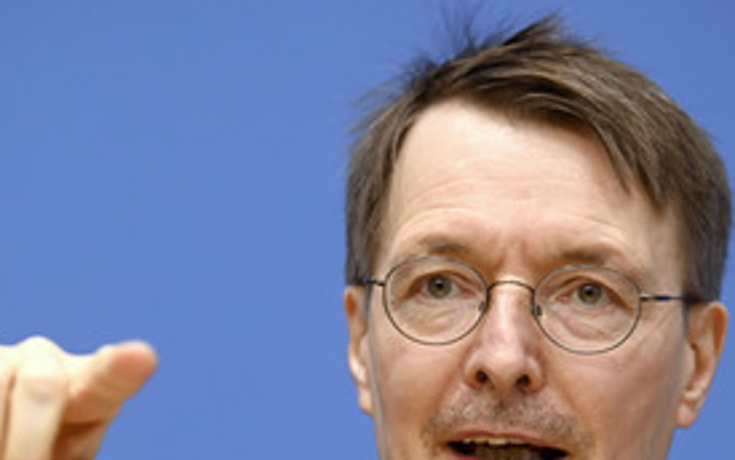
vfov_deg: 4.4
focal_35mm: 301
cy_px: 388
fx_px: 6031
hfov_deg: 7.0
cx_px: 306
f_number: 4
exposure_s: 1/500
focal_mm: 180
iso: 2000
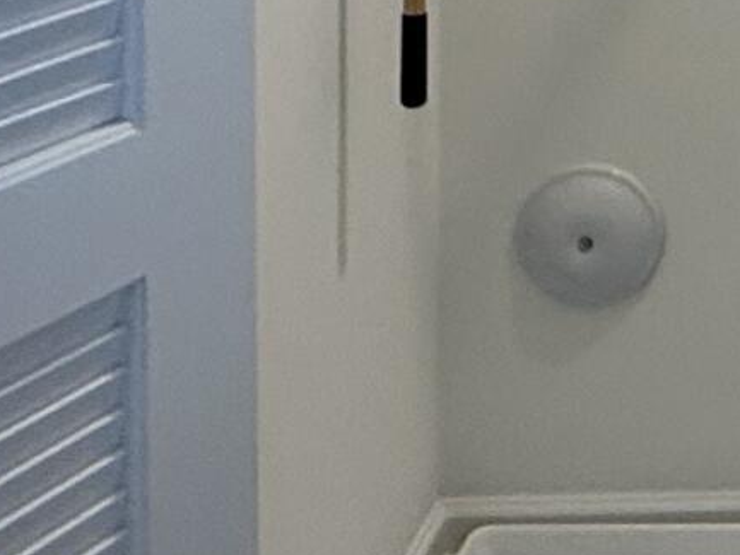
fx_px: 2074
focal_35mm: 97
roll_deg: -2.9
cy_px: -398
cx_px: 1258
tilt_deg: -4.2
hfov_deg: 17.2
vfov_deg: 13.8
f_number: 2.2
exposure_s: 1/120
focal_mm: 2.22
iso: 160
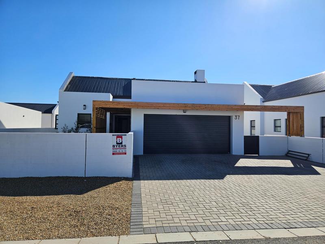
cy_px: 122
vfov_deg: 58.9
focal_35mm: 23
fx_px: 216
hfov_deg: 73.9
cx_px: 162
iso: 25
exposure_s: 1/2635
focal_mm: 5.4
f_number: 1.8
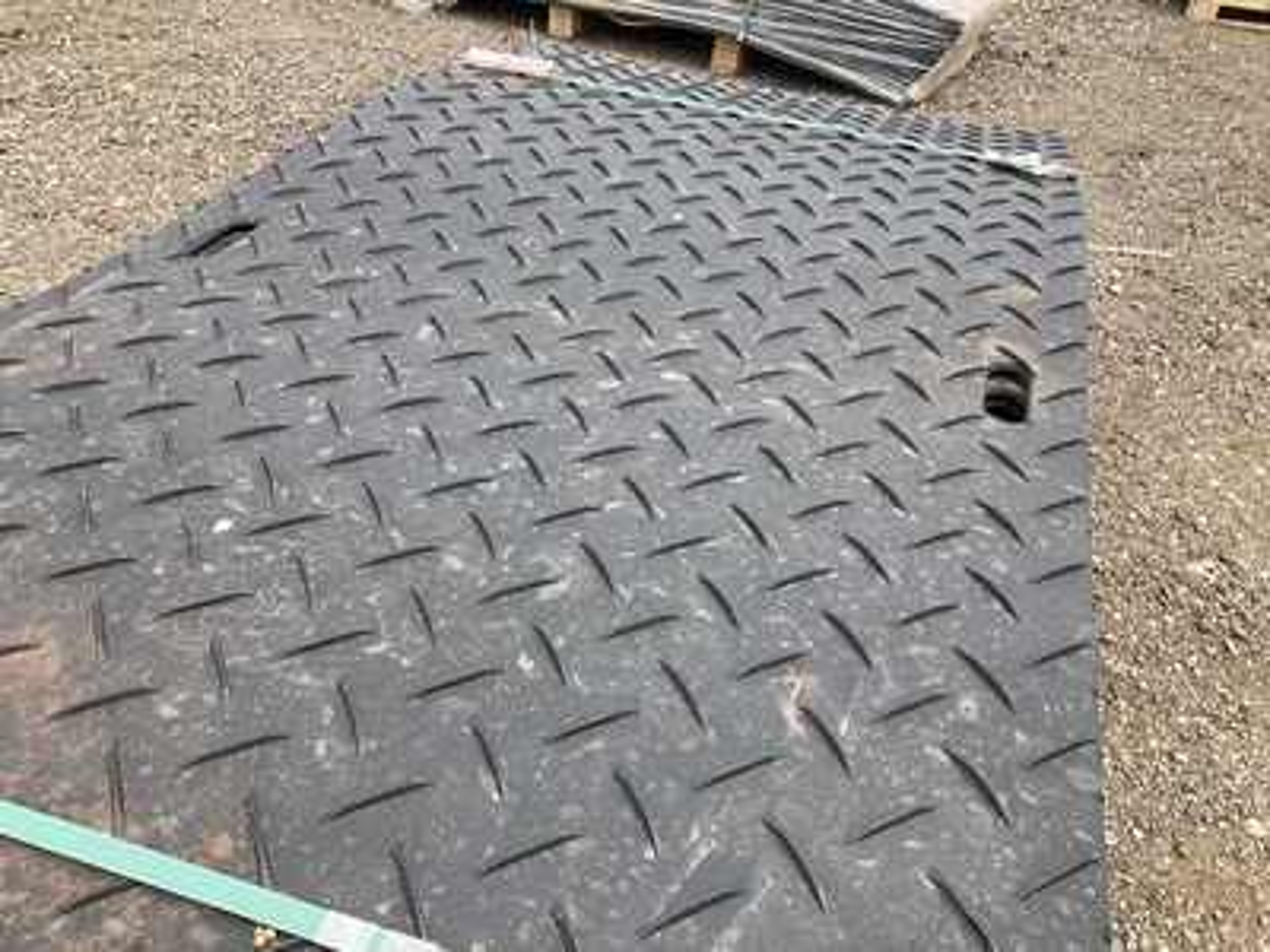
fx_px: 1064
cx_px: 635
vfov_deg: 48.2
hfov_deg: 61.7
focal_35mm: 29
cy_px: 476
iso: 25
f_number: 1.8
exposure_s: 1/912
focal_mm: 3
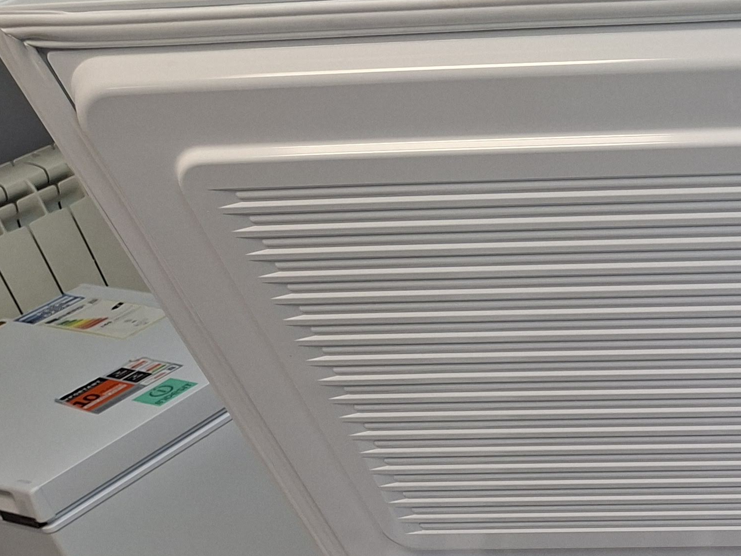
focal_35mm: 62
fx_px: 1327
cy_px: 608
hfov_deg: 26.4
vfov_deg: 22.4
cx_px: 965
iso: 200
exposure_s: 1/100
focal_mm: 5.54
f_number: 1.8
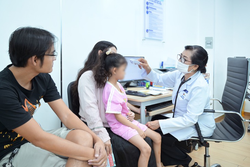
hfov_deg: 57.2
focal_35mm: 33
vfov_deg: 40.0
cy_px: 84
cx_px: 125
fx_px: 229
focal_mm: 33
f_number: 4
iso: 1000
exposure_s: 1/160
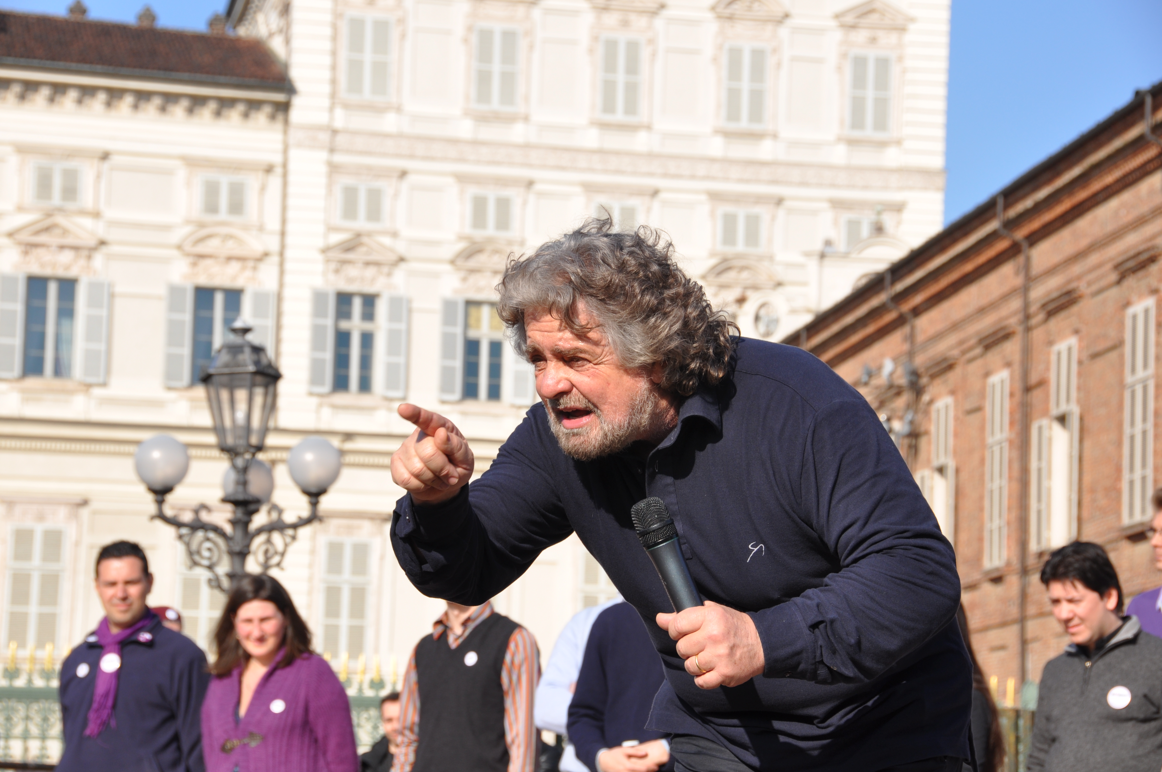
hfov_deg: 18.2
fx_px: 3627
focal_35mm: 112
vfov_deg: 12.1
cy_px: 386
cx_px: 581
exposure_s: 1/320
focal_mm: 75
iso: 200
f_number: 9
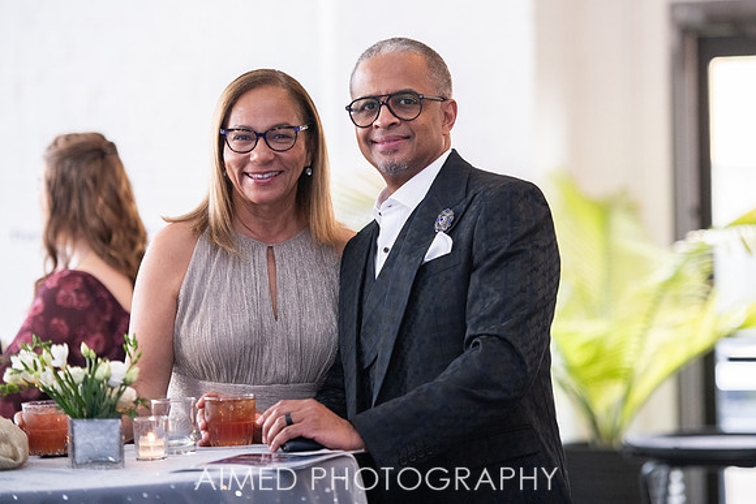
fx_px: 3364
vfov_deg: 8.6
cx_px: 448
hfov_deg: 12.8
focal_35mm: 160
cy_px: 205
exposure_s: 1/200
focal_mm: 135
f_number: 2.8
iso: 1600
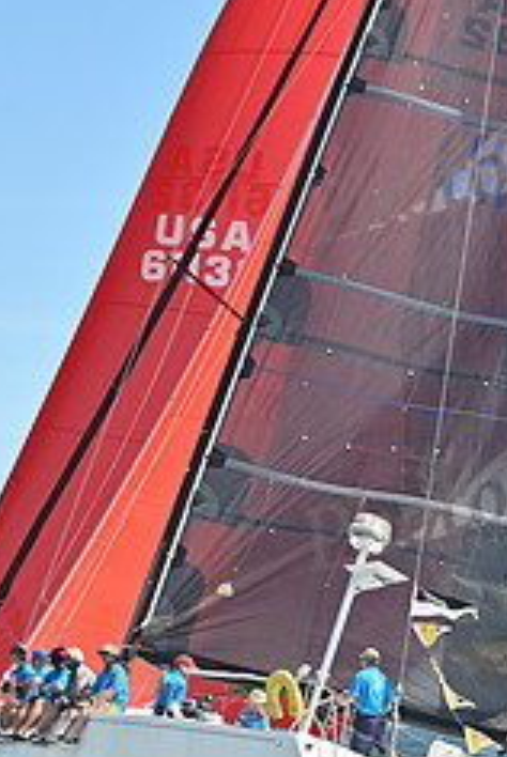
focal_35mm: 172
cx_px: 140
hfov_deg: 8.0
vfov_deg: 11.8
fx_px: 3623
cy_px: 42
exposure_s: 1/1250
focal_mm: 70
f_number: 6.3
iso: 250
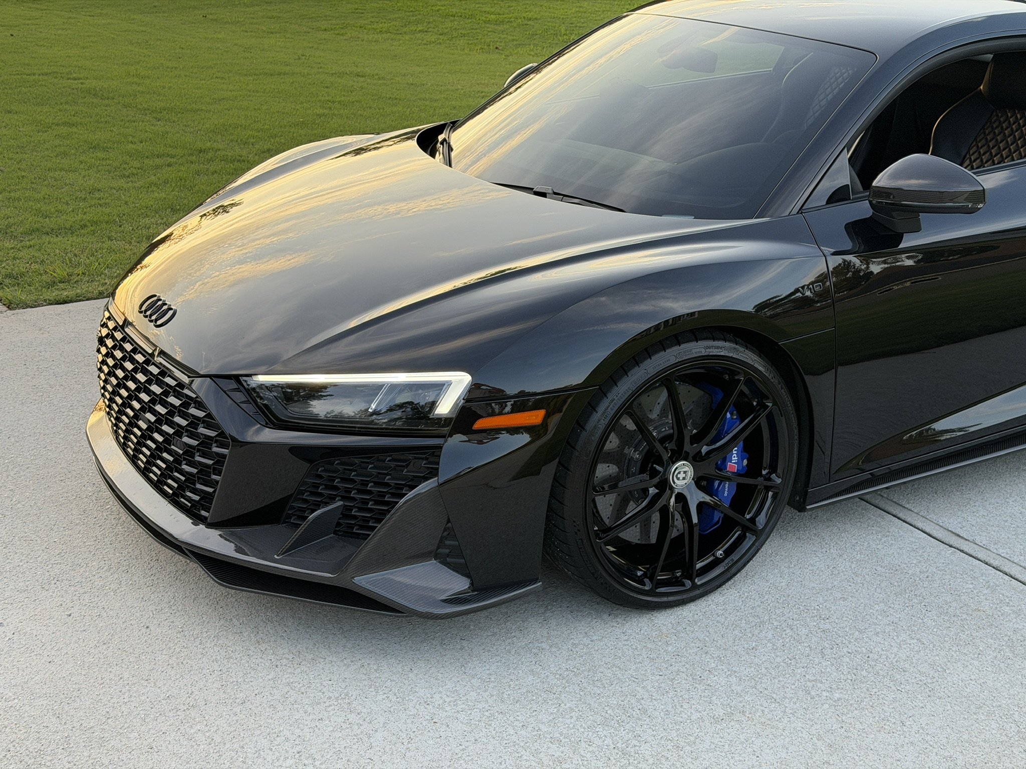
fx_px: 1423
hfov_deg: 39.7
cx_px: 513
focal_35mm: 48
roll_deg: -0.9
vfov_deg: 30.3
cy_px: 384
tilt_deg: -20.7
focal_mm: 6.76
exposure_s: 1/299
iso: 80
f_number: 1.78
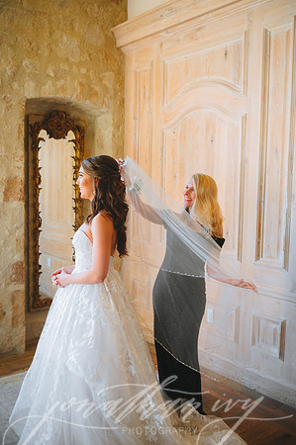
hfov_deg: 37.8
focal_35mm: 35
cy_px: 222
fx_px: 433
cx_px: 148
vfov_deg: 54.5
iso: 800
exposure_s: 1/160
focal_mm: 35
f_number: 2.8
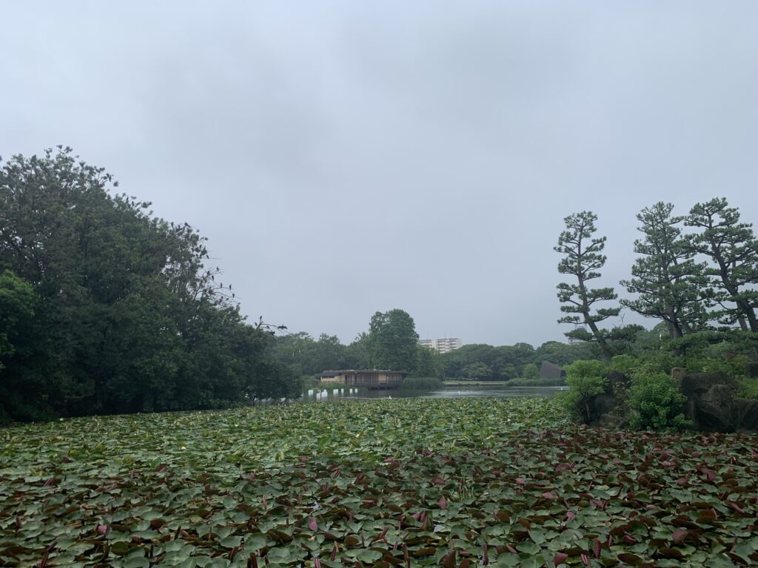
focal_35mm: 26
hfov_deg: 67.3
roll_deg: +0.6
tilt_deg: +11.2
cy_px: 284
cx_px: 379
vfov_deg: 53.1
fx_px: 569
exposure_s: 1/1032
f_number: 1.8
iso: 25
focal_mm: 4.25
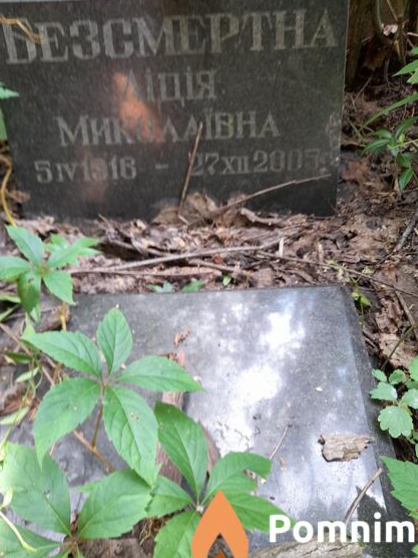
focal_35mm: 27
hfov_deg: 51.3
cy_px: 281
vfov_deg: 65.3
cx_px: 196
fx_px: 435
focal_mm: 4.6
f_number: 2
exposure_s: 1/50
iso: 40
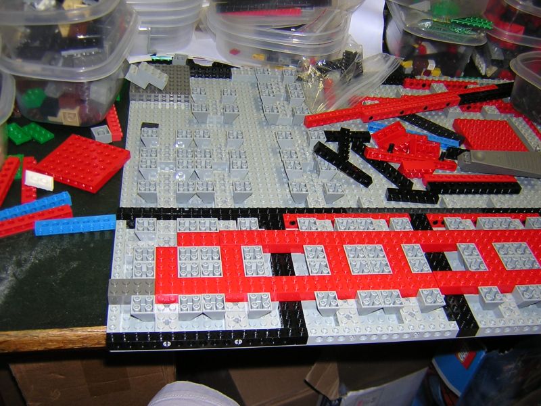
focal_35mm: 36
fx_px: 563
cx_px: 270
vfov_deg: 39.7
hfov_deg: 51.4
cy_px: 203
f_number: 2.6
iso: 100
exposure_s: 1/60.1
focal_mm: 4.7
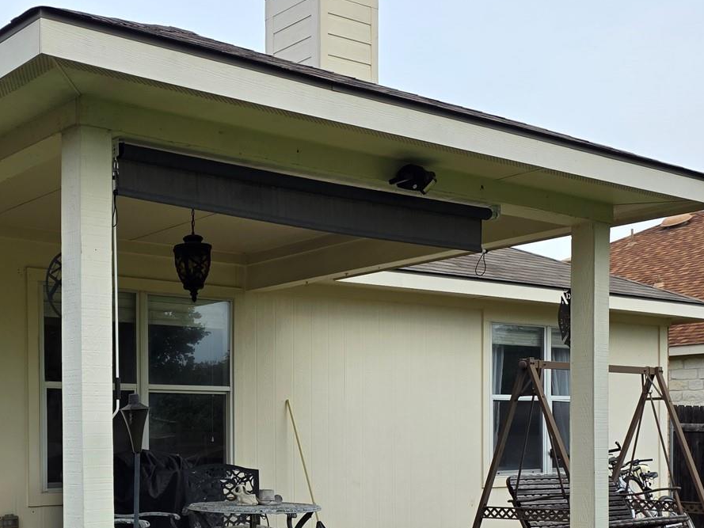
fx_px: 1078
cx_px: 125
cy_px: 445
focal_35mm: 53
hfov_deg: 34.9
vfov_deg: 26.8
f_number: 1.7
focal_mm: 6.25
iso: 80
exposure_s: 1/2463
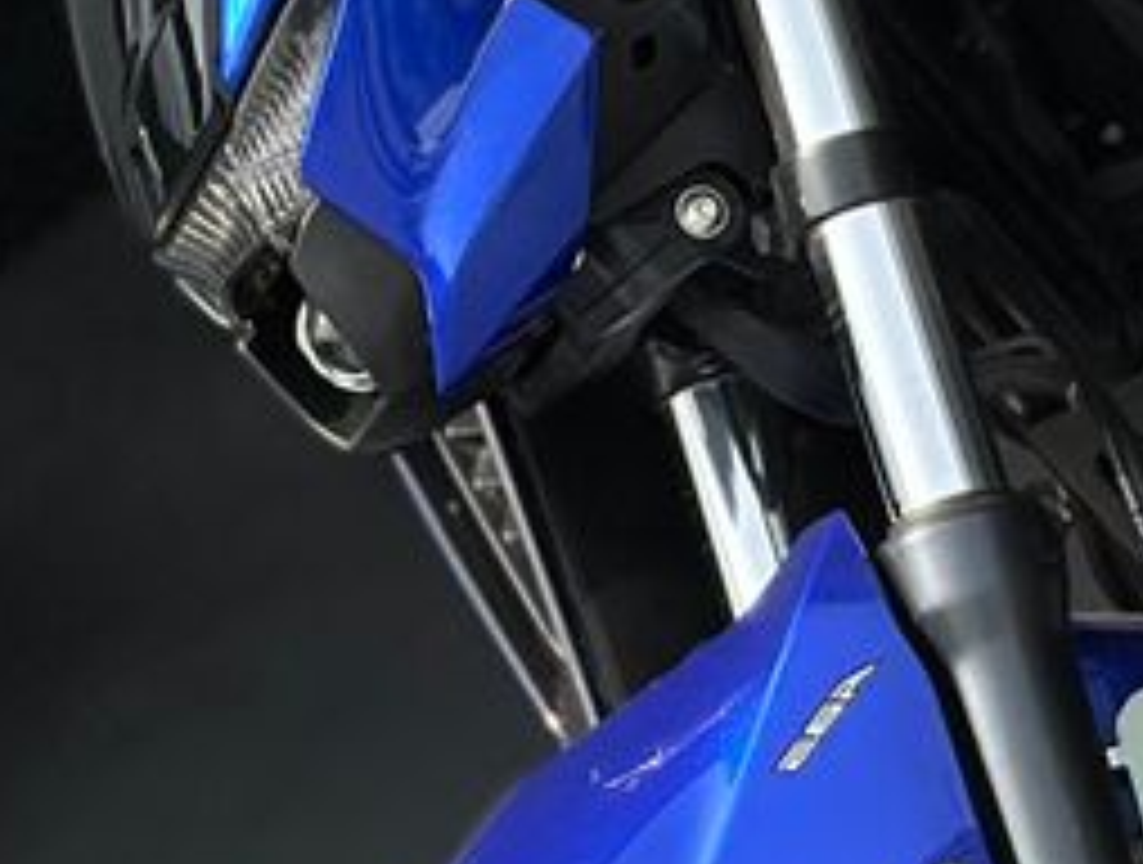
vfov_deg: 8.3
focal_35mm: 180
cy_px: 382
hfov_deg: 10.7
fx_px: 5960
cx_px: 1433
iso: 80
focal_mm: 6.86
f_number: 1.78
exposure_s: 1/2809
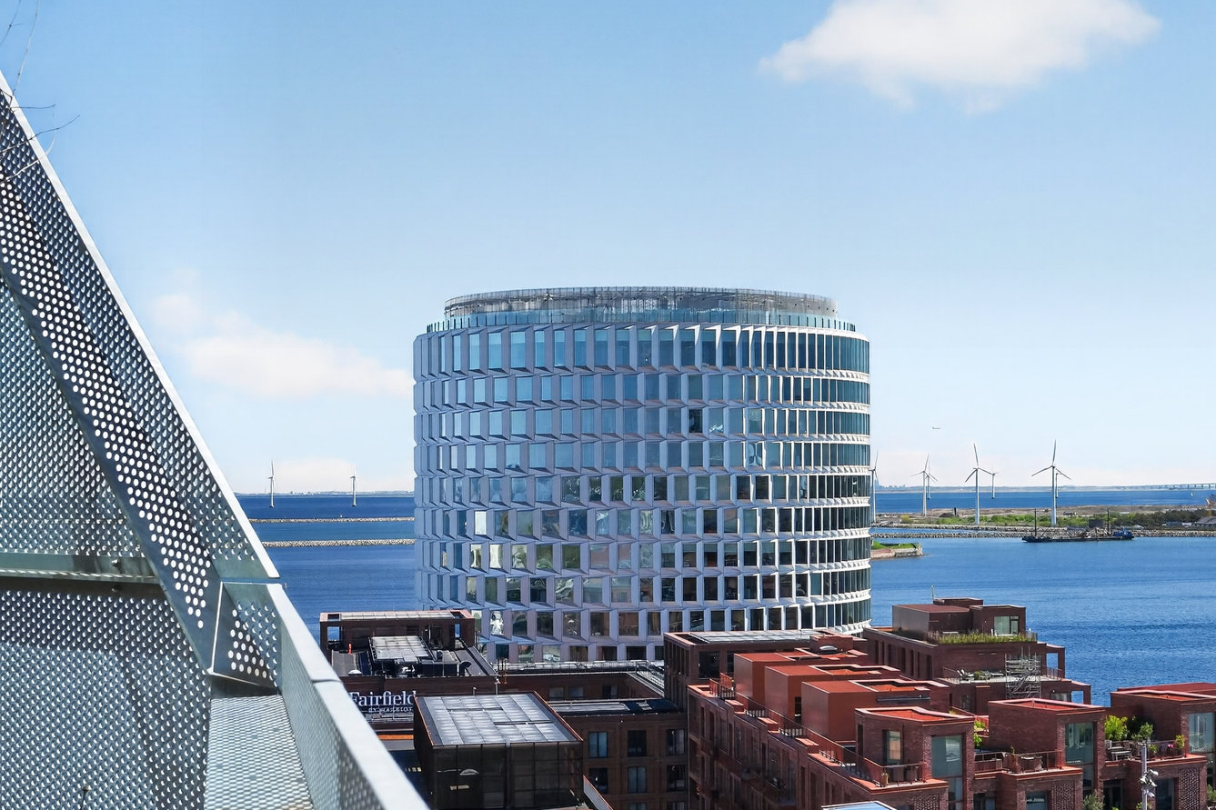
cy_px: 479
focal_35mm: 67
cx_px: 822
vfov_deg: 20.3
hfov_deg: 29.8
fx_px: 2263
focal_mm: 35
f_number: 9
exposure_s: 1/400
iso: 400
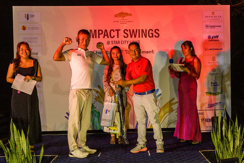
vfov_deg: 32.6
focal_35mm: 41
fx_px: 278
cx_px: 122
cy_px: 82
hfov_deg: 47.4
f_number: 4.5
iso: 4500
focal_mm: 41
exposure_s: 1/250
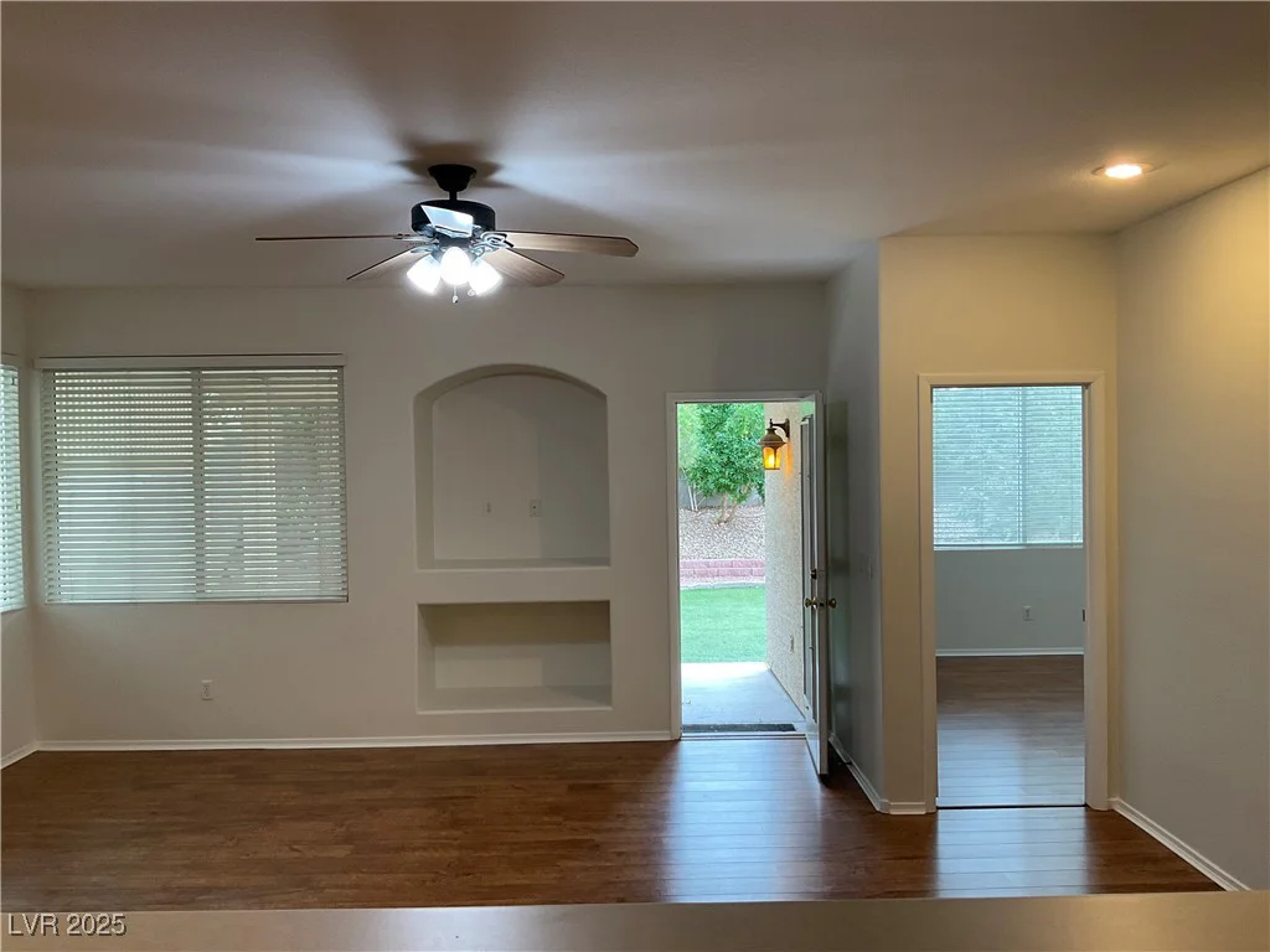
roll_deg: +0.3
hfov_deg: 61.7
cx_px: 635
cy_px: 476
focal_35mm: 29
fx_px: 1064
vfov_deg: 48.2
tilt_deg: -1.3
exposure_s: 1/60
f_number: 1.8
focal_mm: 3
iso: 64
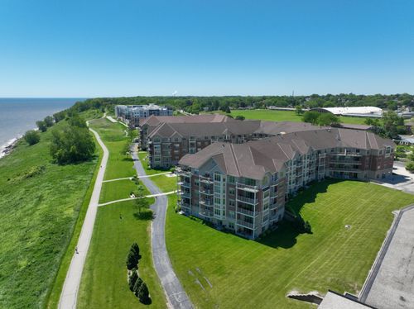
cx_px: 207
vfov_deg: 56.7
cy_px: 154
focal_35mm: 24
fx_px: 287
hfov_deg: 71.6
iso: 120
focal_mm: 12.3
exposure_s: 1/2000
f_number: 2.8
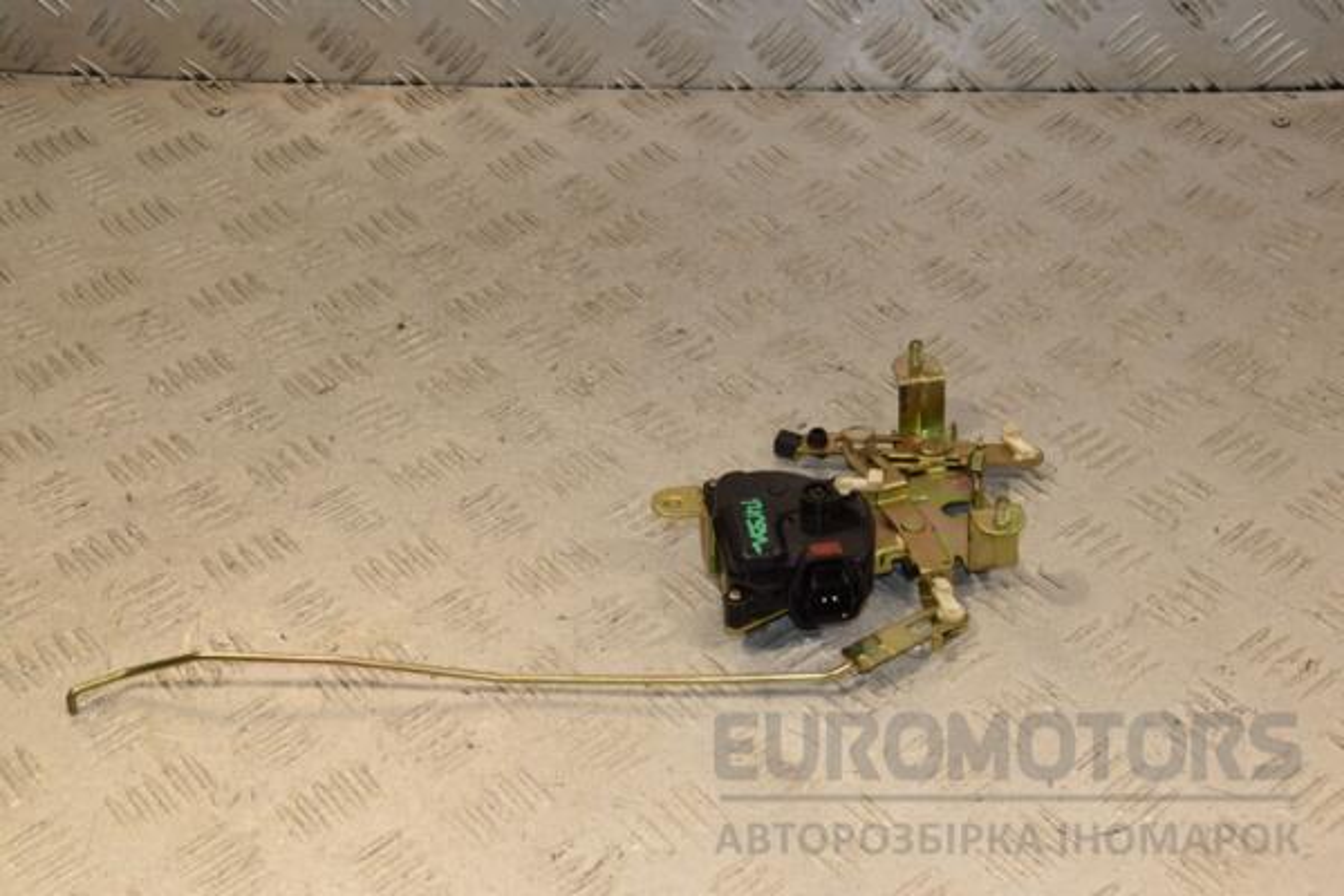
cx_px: 672
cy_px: 448
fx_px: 1960
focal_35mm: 52
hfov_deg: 37.9
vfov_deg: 25.8
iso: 800
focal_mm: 35
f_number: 9
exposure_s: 1/200
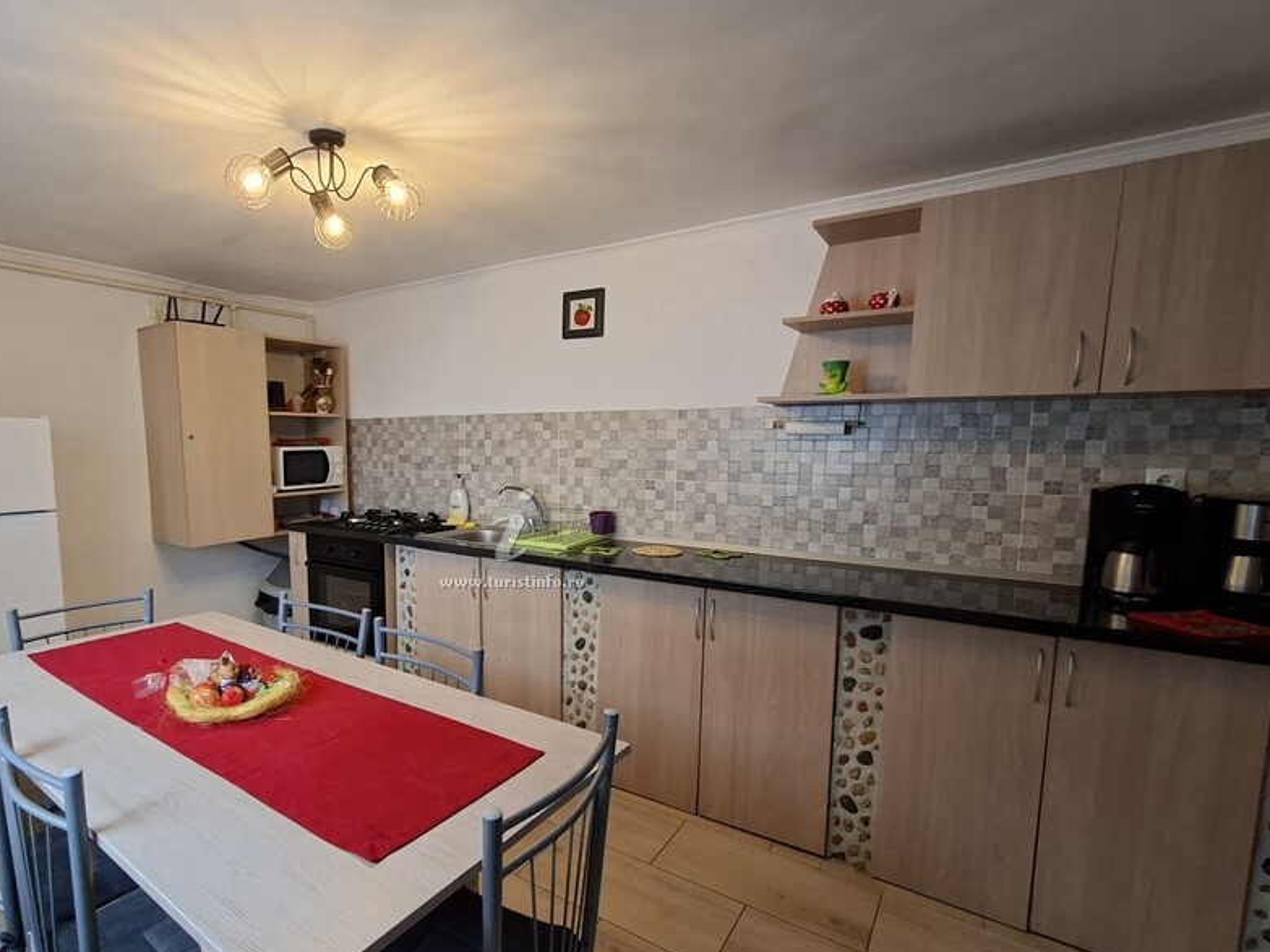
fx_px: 624
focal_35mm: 17
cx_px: 495
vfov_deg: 74.5
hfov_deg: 89.6
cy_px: 519
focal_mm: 1.74
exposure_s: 1/40
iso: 160
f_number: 2.2
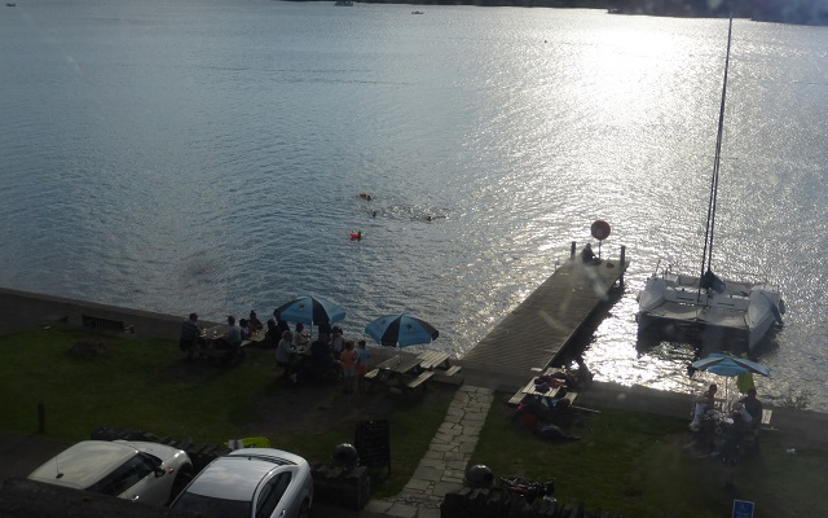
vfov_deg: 29.2
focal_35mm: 44
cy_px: 220
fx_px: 993
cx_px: 413
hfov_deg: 45.3
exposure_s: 1/1600
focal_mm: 7.4
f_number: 3.9
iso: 100
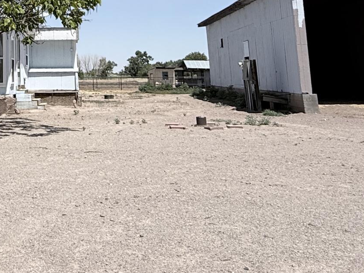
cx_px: -14
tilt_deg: +12.0
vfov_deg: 26.7
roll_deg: -0.3
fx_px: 526
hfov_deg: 34.2
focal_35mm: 50
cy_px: -29
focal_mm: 2.22
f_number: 2.2
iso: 50
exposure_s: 1/2976
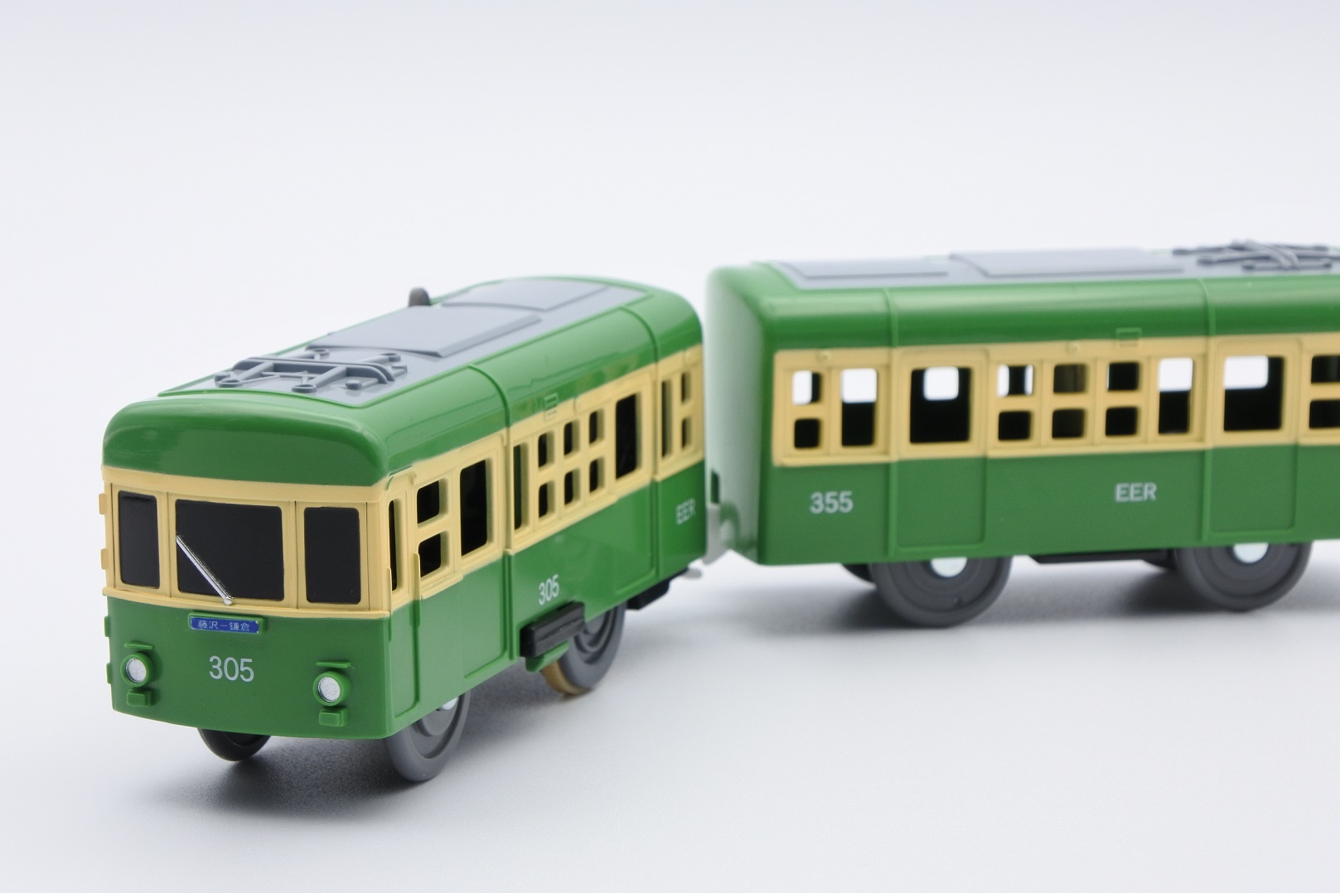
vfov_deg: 15.5
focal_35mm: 88
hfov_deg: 23.1
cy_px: 492
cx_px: 729
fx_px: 3275
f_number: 8
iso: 160
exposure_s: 1/50
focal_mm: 27.2
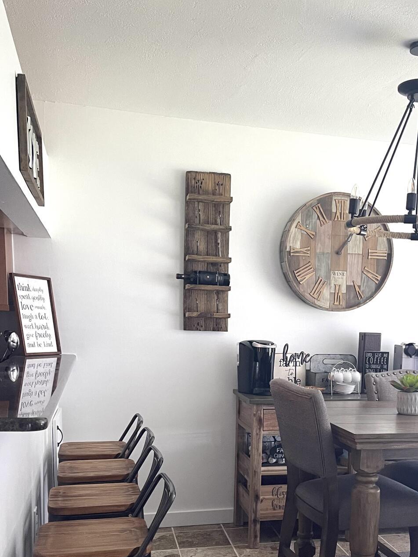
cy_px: 411
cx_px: 302
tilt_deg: -7.0
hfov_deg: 34.6
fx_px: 660
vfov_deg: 44.4
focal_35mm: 41
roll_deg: -2.0
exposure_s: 1/60
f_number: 1.6
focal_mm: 5.1
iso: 200
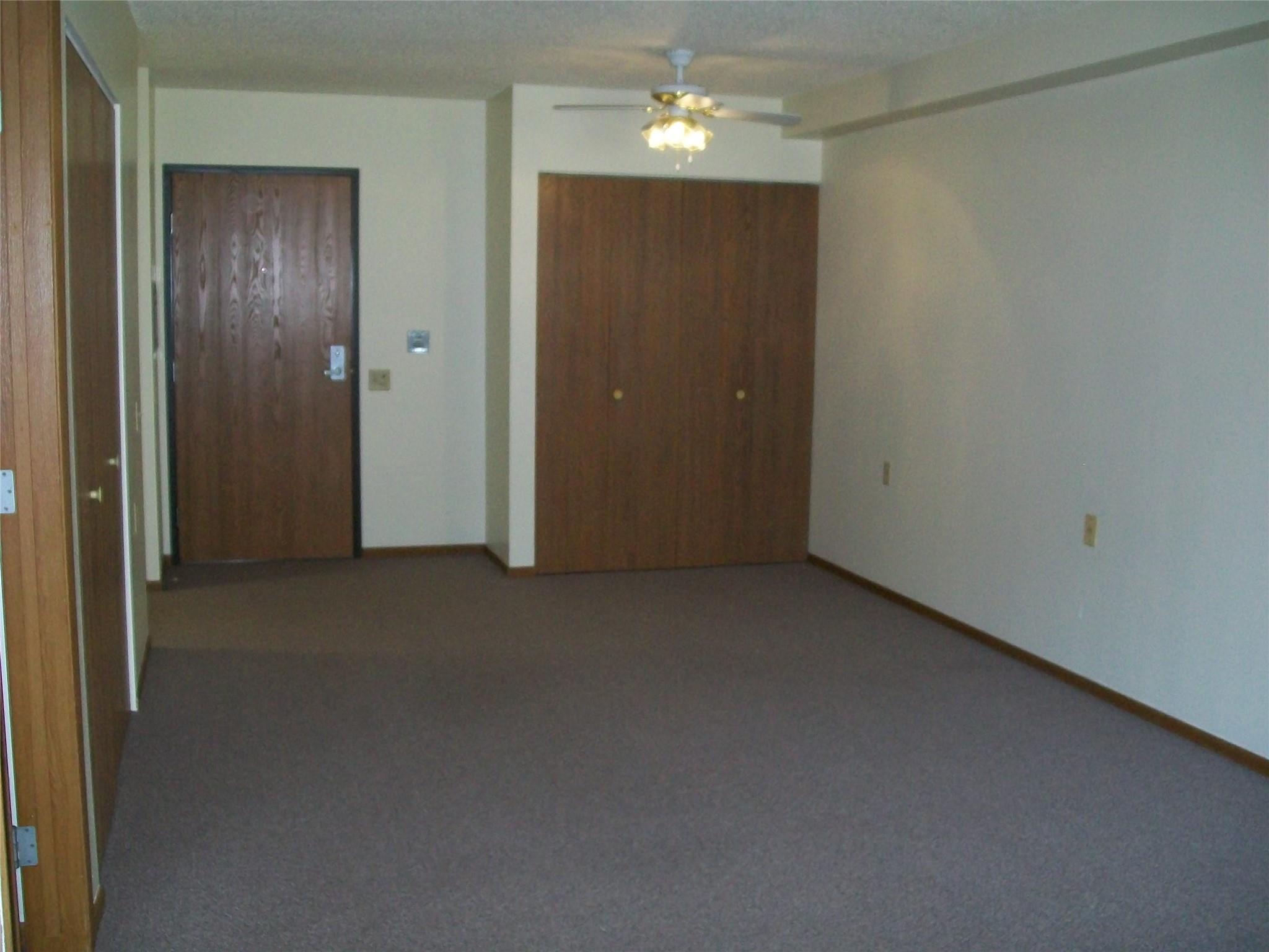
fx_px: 1320
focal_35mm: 36
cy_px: 476
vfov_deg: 39.7
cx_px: 634
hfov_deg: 51.4
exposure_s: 1/60
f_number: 2.7
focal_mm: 6
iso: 160
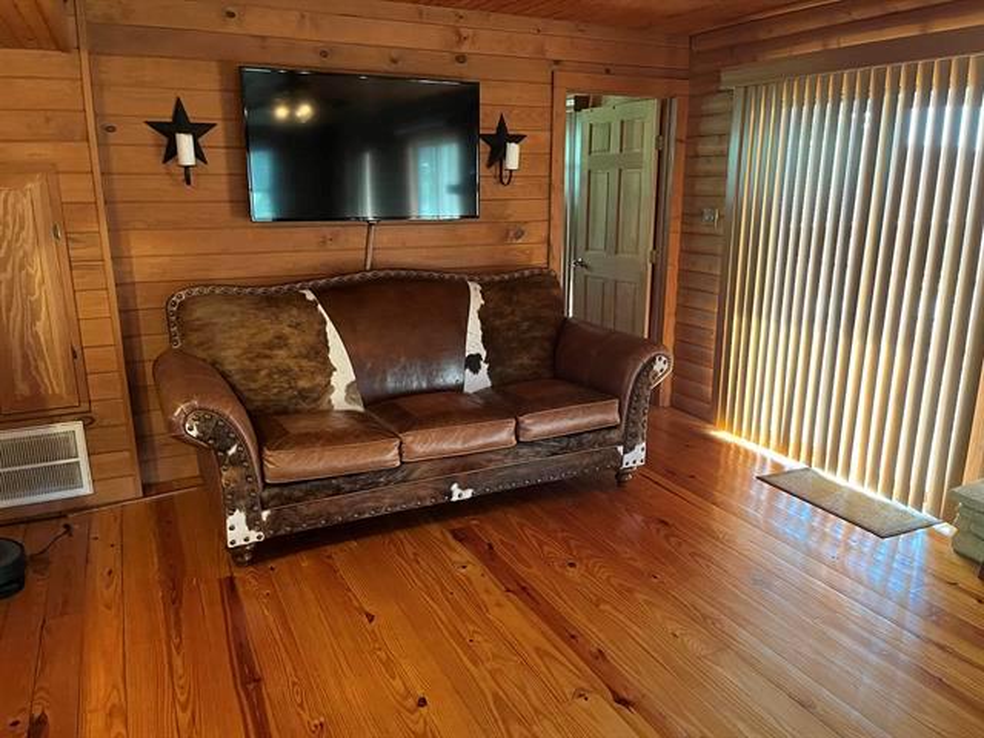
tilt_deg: -14.7
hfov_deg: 67.3
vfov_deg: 53.1
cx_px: 492
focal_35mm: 26
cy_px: 369
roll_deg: +0.1
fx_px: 739
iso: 500
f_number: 1.6
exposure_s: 1/40
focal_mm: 5.1
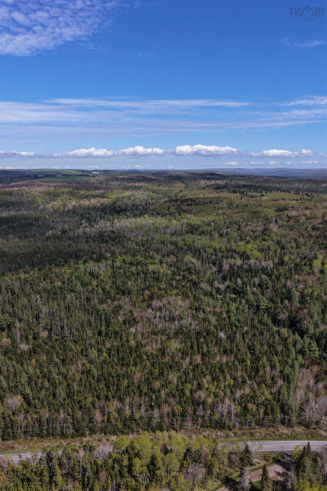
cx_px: 164
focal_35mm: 28
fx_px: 381
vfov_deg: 65.5
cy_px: 246
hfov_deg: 46.4
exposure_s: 1/2000
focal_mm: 14.45
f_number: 2.8
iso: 150
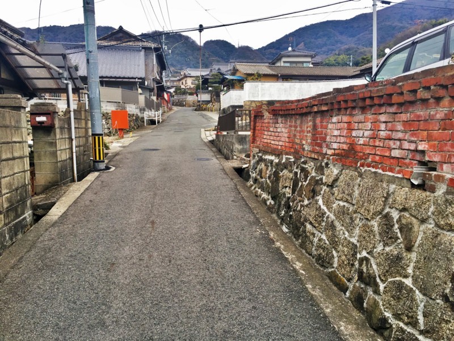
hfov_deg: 61.7
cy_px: 170
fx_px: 380
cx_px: 227
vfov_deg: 48.2
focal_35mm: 29
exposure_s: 1/40
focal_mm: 4.15
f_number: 2.2
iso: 25
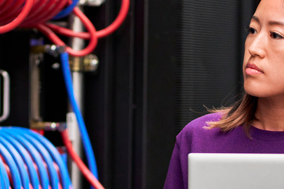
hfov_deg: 8.2
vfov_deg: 5.4
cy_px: 194
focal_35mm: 252
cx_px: 80
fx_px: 1988
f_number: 1.8
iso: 2500
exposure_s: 1/640
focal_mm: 85
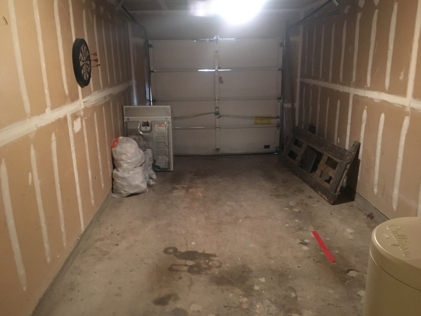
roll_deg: +1.4
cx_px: 210
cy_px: 158
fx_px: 353
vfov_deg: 48.2
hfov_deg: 61.7
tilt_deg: -16.2
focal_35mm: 29
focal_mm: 4.15
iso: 500
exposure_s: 1/15
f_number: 2.2
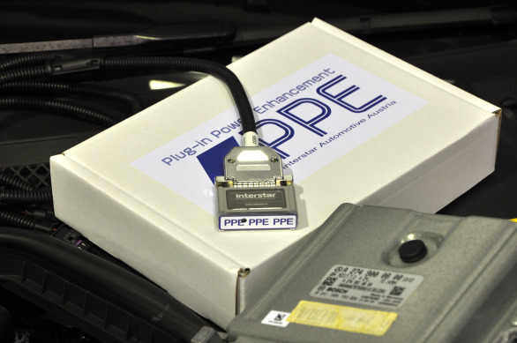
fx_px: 1828
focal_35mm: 128
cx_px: 258
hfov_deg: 16.1
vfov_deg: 10.7
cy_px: 172
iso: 500
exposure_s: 1/40
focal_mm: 85
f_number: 10
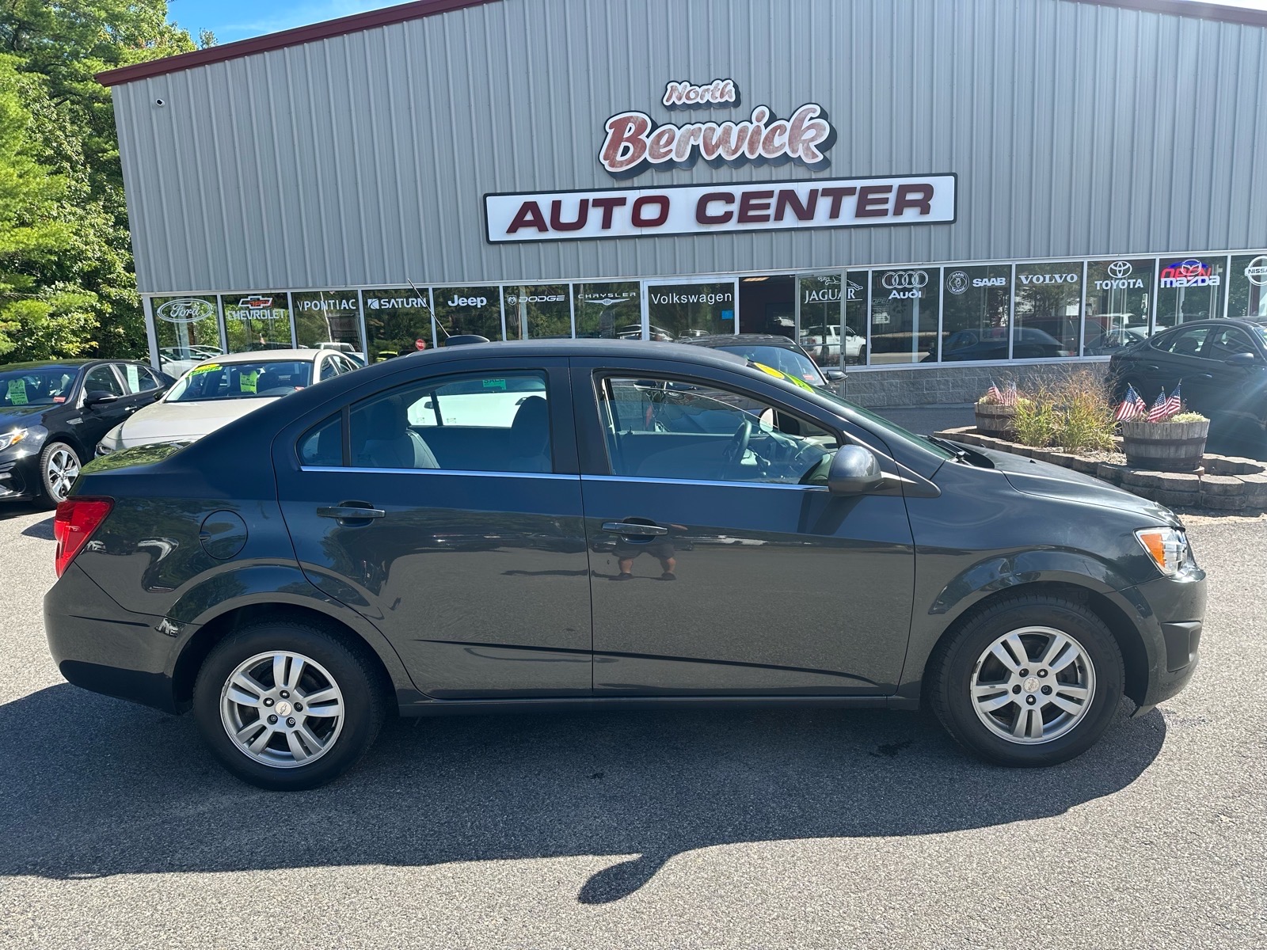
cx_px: 634
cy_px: 475
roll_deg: +2.3
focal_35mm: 24
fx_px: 878
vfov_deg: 56.8
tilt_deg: -8.9
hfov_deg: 71.6
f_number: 1.78
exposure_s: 1/1131
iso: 80
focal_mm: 6.86
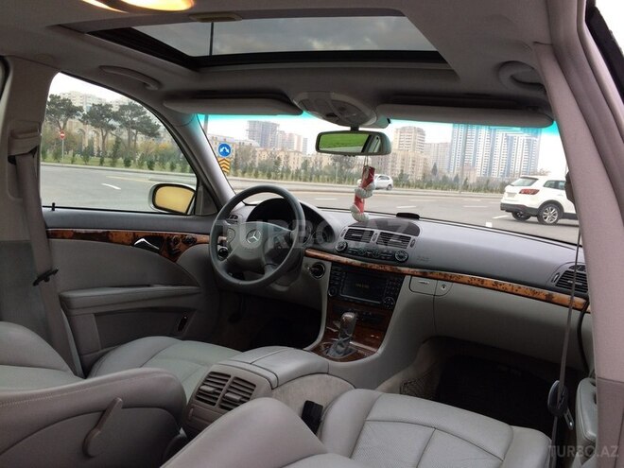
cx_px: 312
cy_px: 234
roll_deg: -4.3
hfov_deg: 61.7
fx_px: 523
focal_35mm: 29
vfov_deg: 48.2
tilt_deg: -7.0
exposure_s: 1/50
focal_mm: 4.15
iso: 50
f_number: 2.2
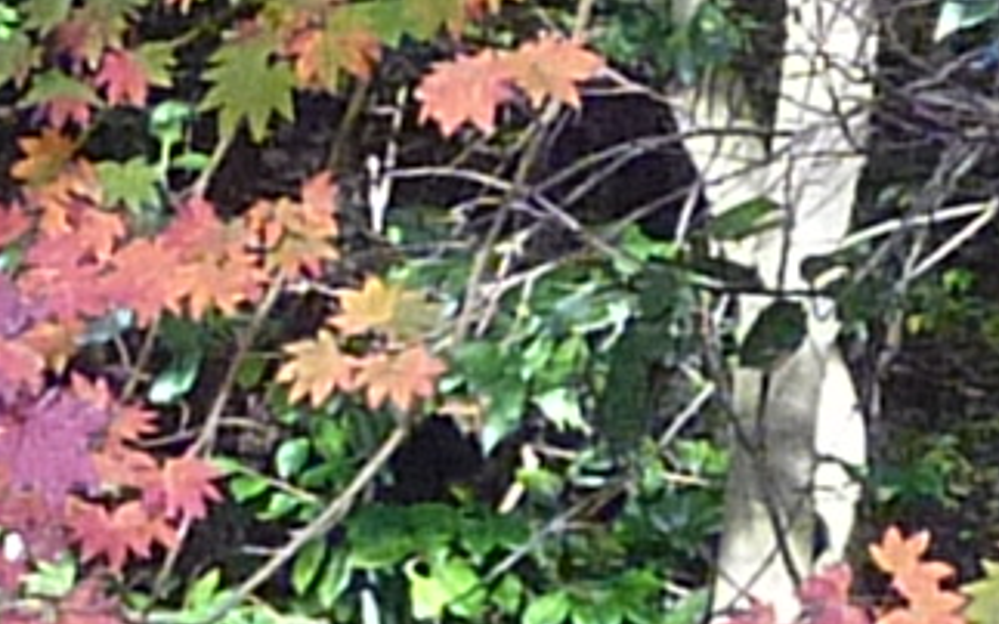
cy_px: 432
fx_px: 8796
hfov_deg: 6.5
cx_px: 257
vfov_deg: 4.1
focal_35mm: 323
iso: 200
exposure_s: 1/60
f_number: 3.3
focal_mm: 4.4
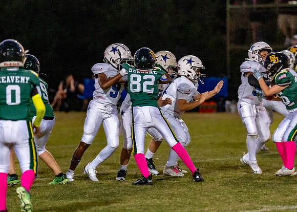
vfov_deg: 5.1
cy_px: 96
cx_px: 158
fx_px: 2372
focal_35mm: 281
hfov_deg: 7.2
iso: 4000
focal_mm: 200
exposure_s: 1/1000
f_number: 2.8
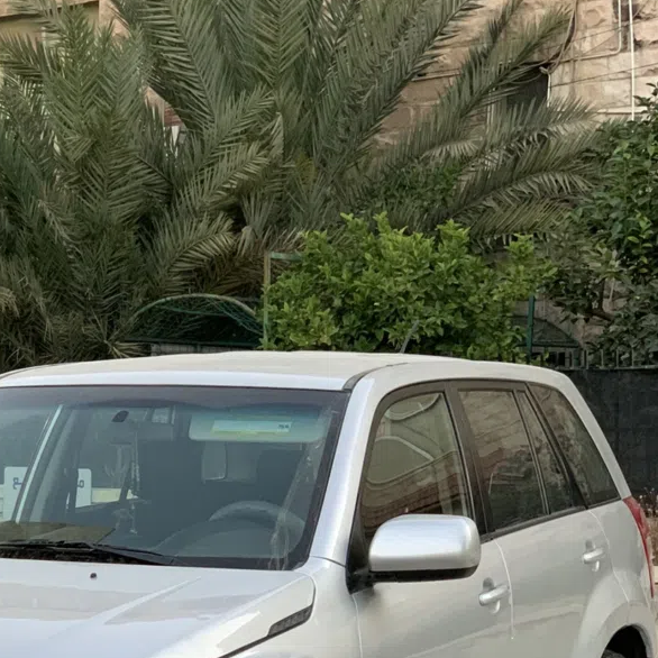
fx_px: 2301
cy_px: 547
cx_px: 120
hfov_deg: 16.1
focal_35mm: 107
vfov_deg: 16.1
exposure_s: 1/50
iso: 160
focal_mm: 6
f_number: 2.4
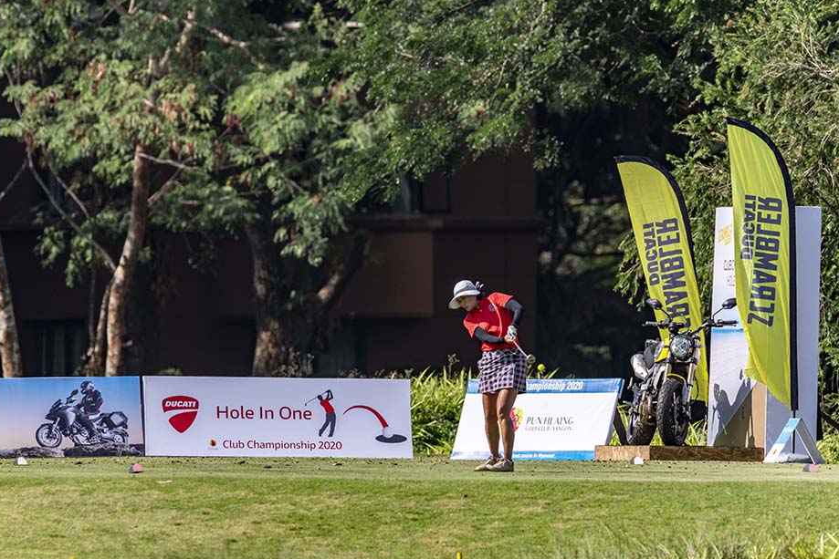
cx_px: 416
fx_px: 15826
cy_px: 289
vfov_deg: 2.0
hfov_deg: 3.0
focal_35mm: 679
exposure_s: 1/1600
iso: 560
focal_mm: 650
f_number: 8
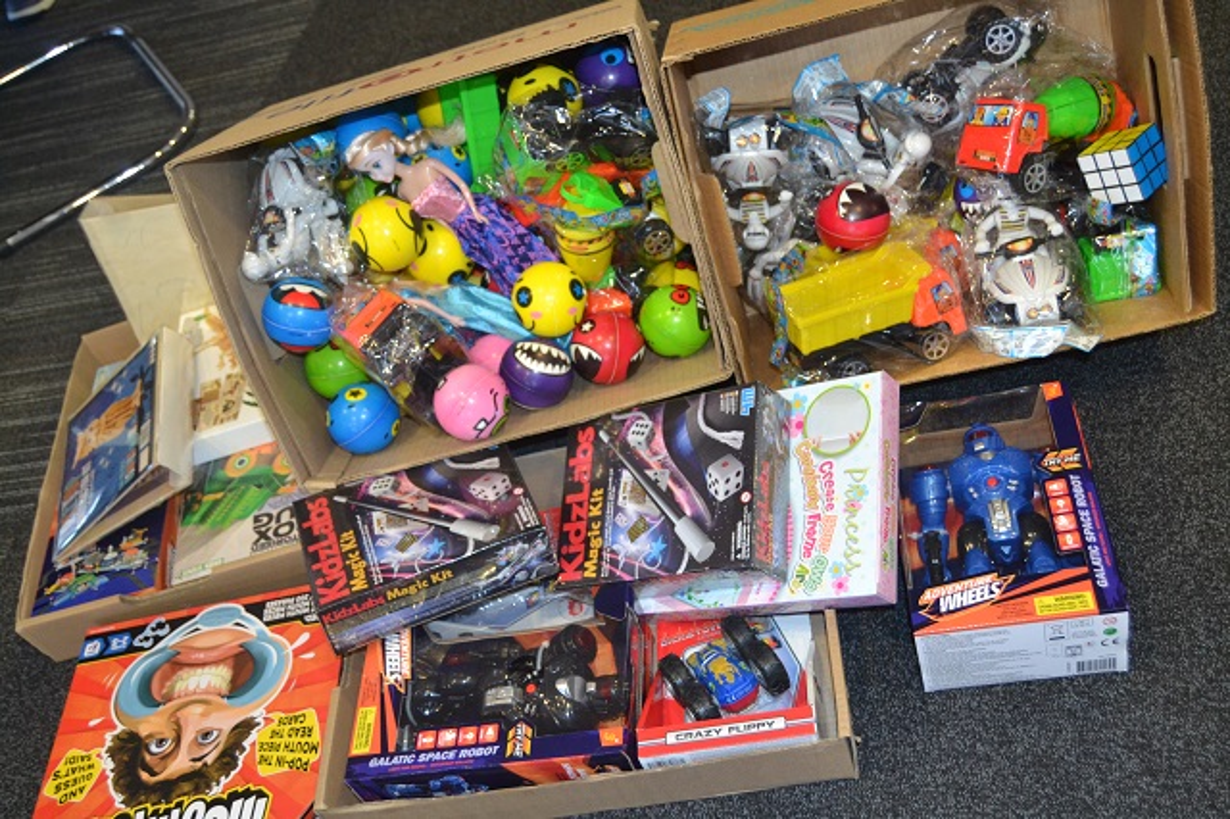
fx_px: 1229
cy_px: 410
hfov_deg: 53.2
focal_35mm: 36
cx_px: 615
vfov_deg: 36.8
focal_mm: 24
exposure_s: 1/60
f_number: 3.8
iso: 1600
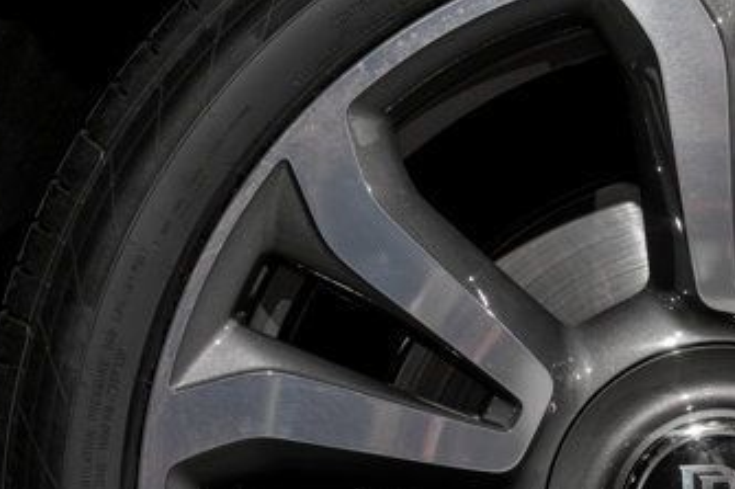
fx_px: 3122
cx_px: 669
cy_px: 551
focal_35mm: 153
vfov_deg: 8.9
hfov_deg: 13.3
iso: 400
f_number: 9
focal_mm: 50
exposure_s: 1/125
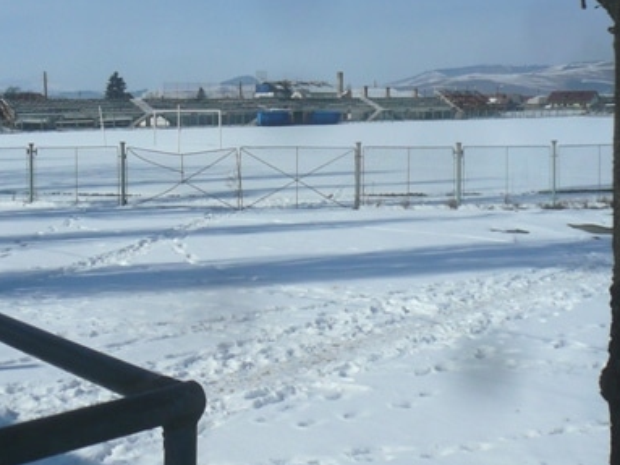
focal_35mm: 47
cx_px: 197
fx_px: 842
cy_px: 128
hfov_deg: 39.9
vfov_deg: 30.4
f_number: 8
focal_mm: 4.6
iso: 100
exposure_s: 1/640
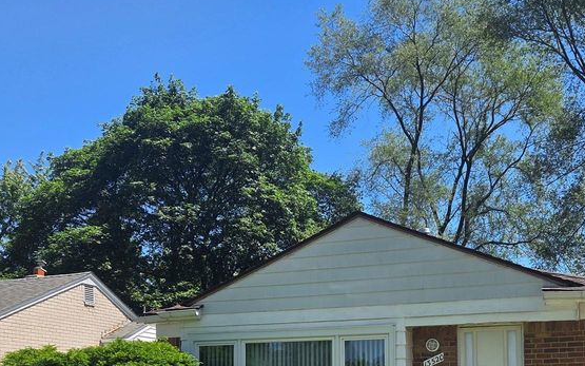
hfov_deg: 44.1
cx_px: 352
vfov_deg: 27.0
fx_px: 718
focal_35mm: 45
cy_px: 366
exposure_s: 1/3246
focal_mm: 5.4
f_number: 1.8
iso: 80
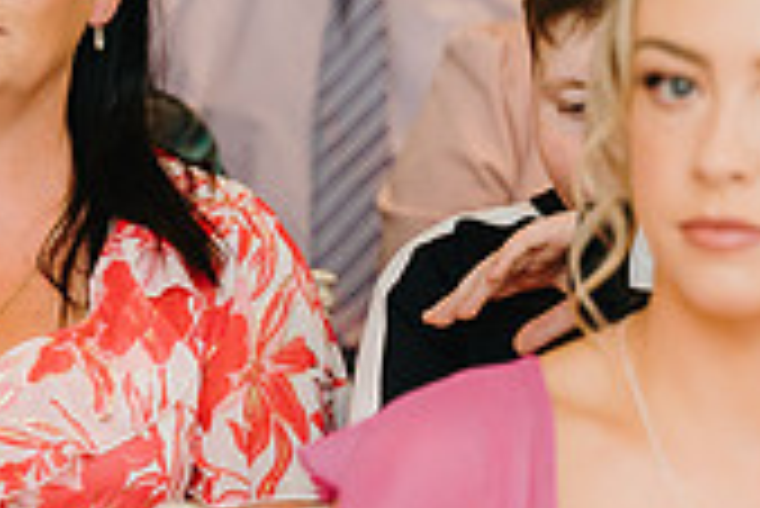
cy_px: 182
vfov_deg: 5.4
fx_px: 5430
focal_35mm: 257
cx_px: 45
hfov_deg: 8.0
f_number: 2.8
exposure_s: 1/160
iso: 800
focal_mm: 75
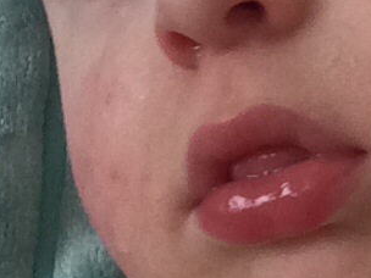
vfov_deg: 10.0
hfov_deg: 14.0
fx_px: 1490
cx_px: 344
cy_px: -246
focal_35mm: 139
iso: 125
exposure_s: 1/30
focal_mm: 2.15
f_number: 2.4
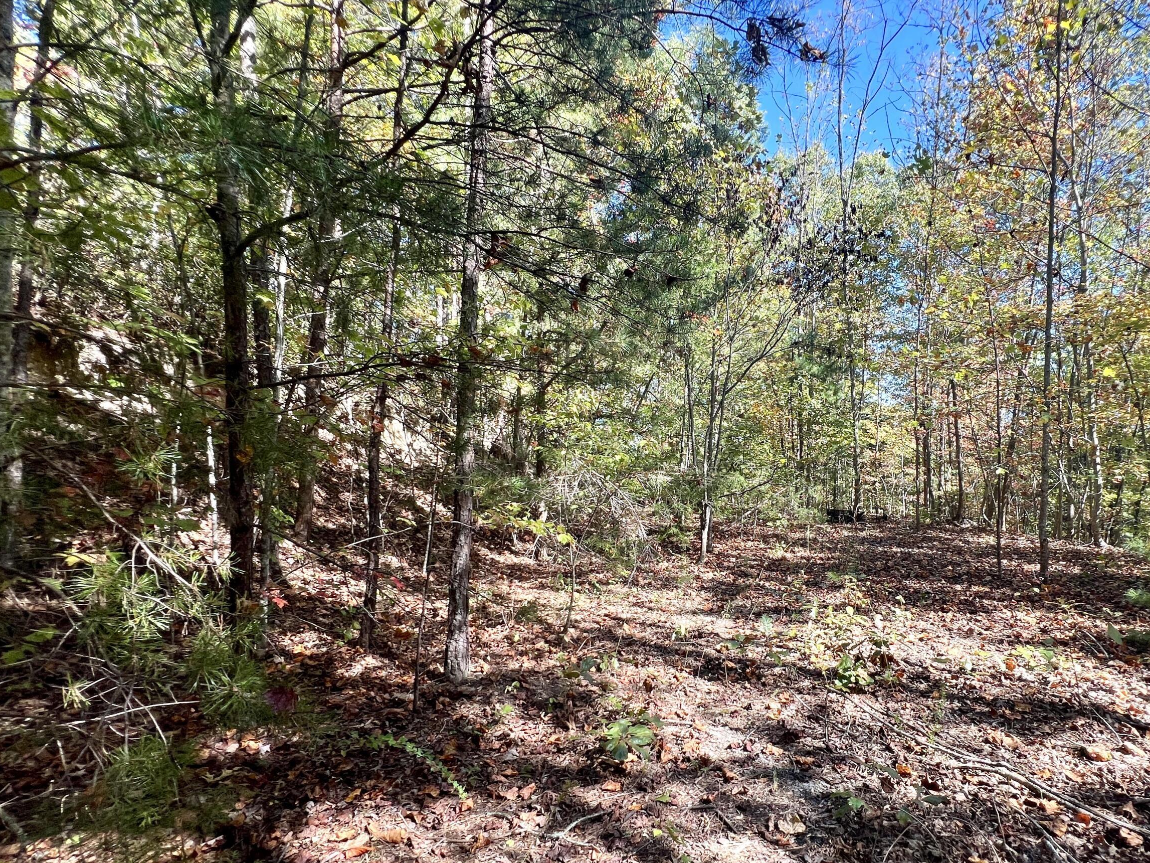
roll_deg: +1.6
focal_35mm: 17
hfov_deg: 89.9
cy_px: 508
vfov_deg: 74.1
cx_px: 686
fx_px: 565
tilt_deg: -2.7
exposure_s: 1/141
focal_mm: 1.57
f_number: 1.8
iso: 32
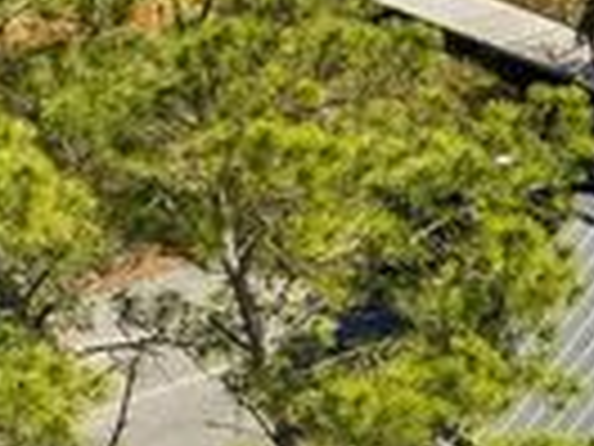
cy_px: 1070
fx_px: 3192
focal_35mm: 186
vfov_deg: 7.5
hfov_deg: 8.8
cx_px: 1786
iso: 120
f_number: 2.8
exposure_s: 1/1250
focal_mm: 12.29
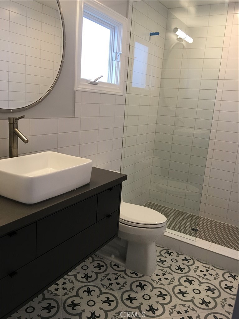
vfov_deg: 61.7
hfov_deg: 48.2
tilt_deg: -10.8
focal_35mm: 29
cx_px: 120
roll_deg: -3.7
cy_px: 160
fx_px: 267
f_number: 2.2
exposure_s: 1/30
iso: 40
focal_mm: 4.15
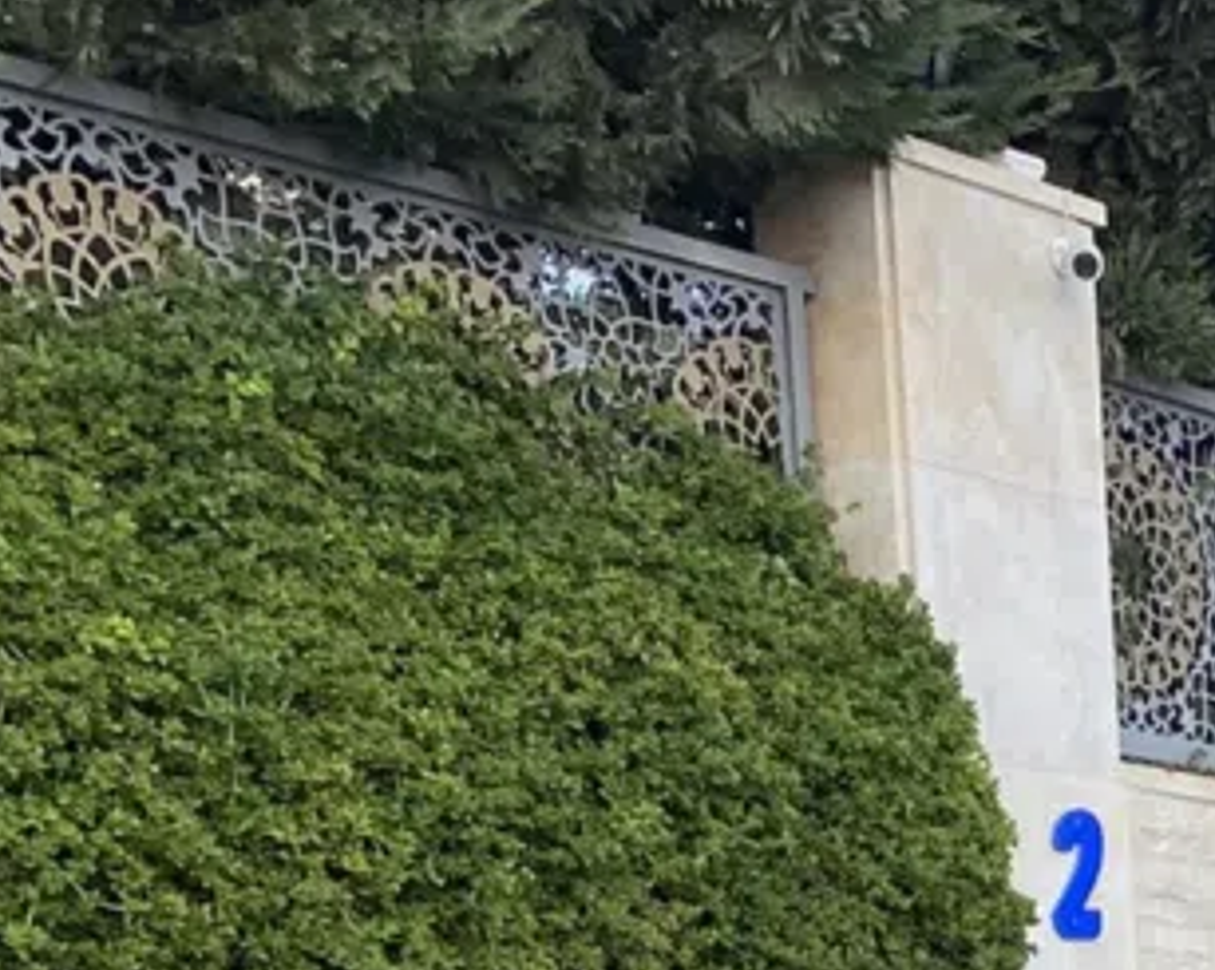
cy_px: 2191
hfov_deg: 15.3
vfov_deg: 11.6
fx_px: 4060
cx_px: 1979
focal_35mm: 113
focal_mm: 4.25
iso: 32
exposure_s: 1/241
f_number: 1.8
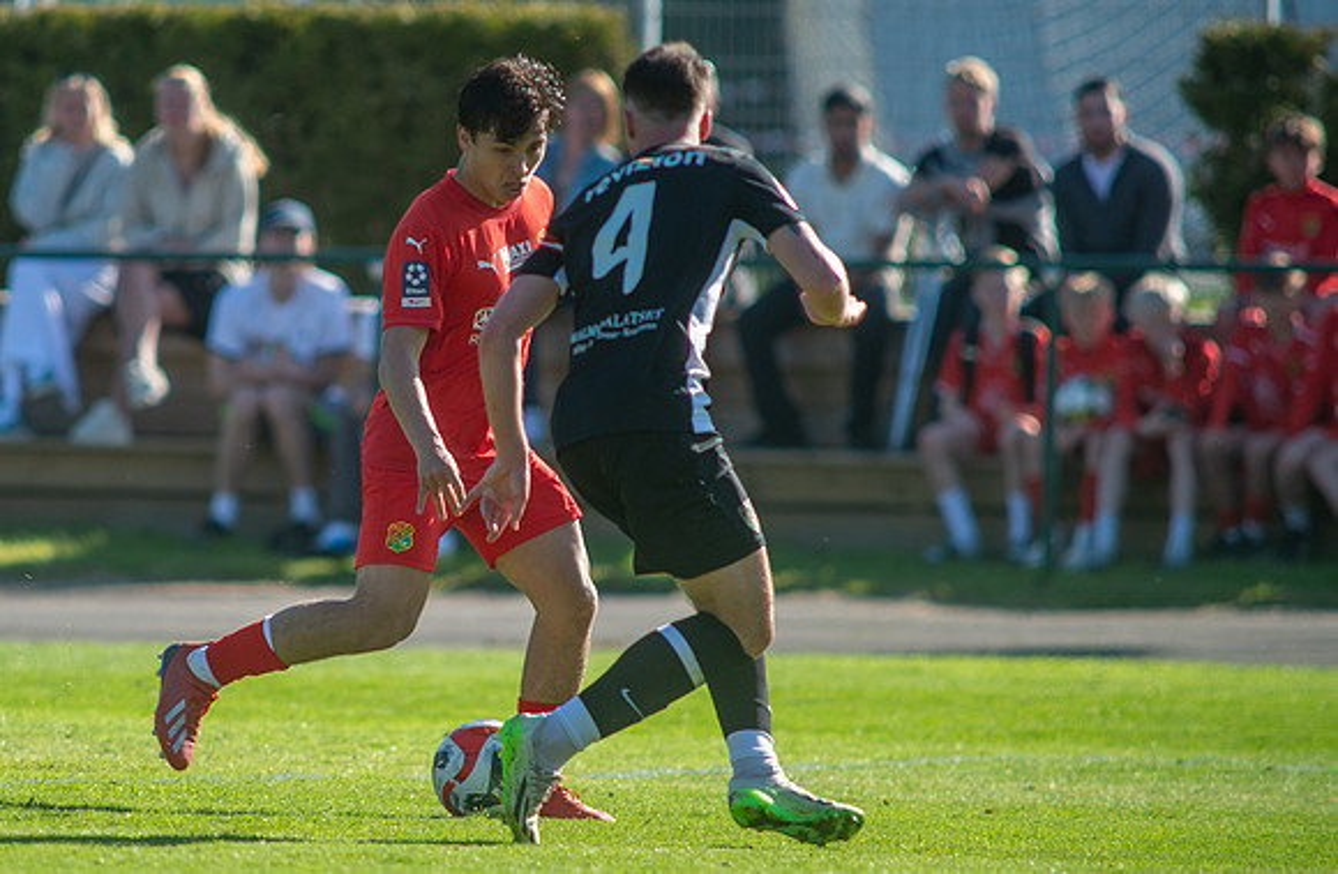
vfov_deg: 2.1
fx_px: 23495
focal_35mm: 636
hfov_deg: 3.3
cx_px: 373
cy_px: 447
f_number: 4
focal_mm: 420
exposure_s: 1/1600
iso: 320
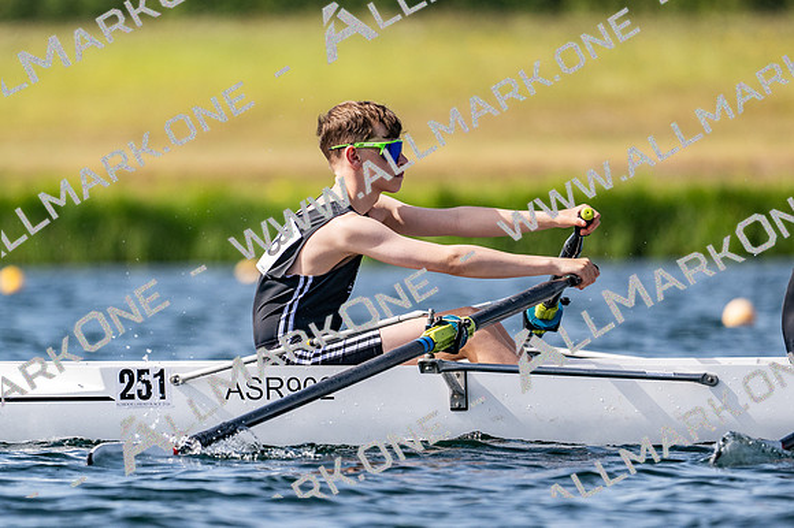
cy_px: 264
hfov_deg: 3.4
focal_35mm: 600
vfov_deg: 2.3
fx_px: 13225
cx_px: 397
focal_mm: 400
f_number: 4.5
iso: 220
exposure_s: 1/2500
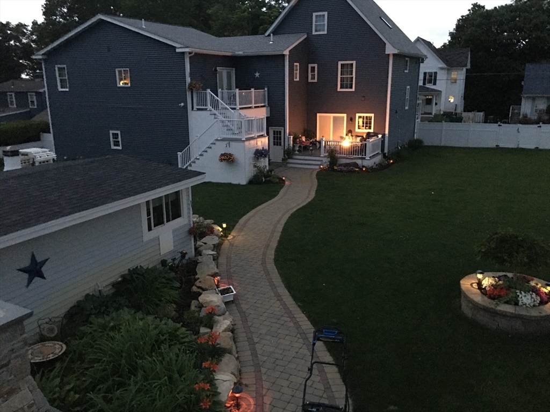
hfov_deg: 61.7
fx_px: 461
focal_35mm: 29
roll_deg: +0.1
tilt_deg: -14.2
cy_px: 206
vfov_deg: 48.2
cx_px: 275
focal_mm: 4.15
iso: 250
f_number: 2.2
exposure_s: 1/4
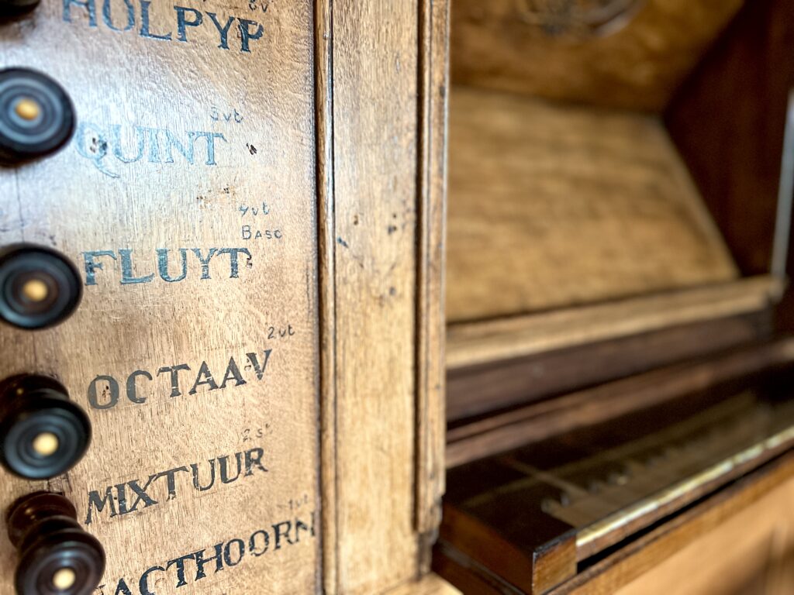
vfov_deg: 53.1
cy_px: 298
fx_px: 596
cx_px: 397
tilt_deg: -9.4
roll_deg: -0.8
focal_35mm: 26
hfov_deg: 67.3
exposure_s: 1/49
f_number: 1.5
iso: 500
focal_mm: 5.7
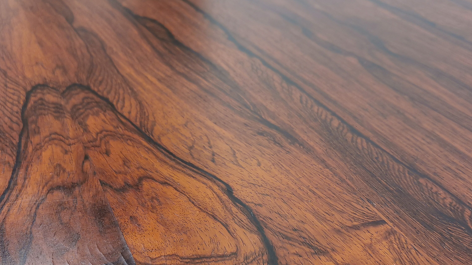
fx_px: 688
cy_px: 195
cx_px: 233
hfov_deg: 37.8
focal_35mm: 55
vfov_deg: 21.7
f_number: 1.8
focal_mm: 5.58
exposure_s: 1/50
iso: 100
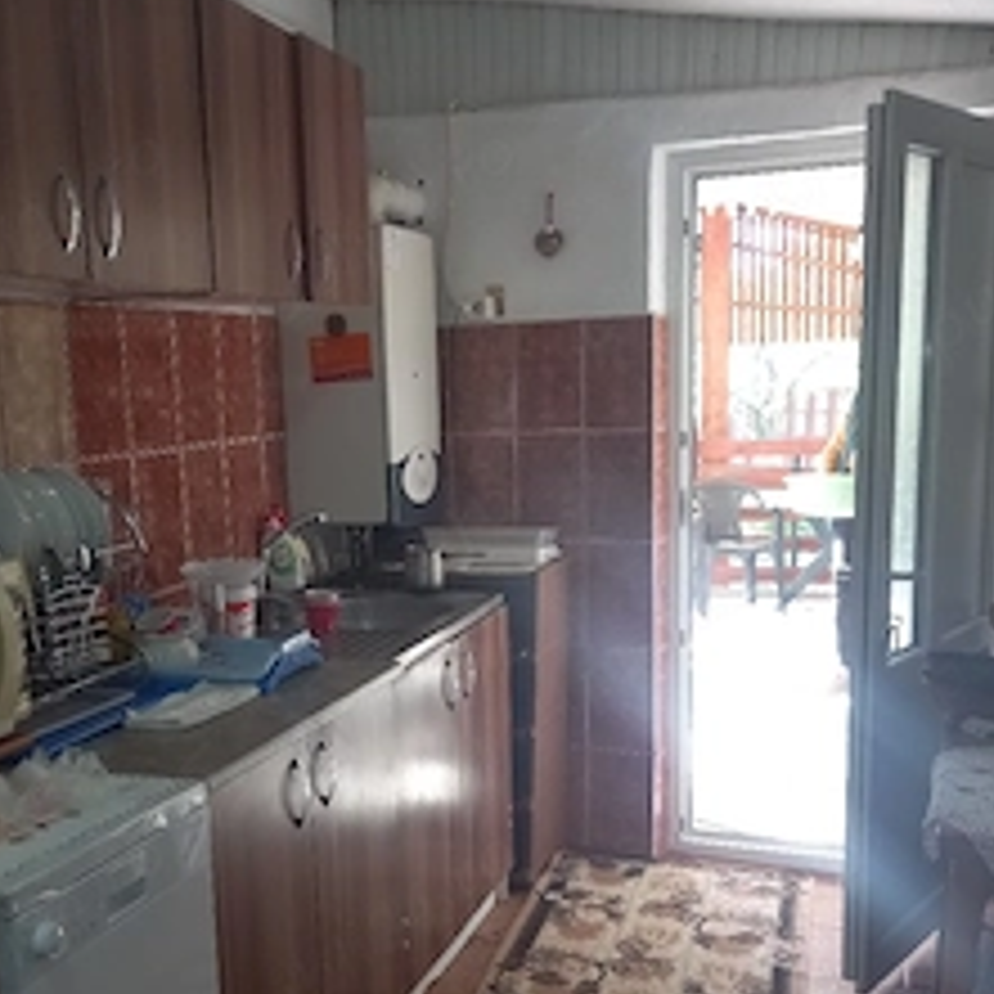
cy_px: 648
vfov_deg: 41.4
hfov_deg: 41.8
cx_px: 459
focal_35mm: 40
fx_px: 1299
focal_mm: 4.6
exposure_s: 1/50
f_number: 2
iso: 125
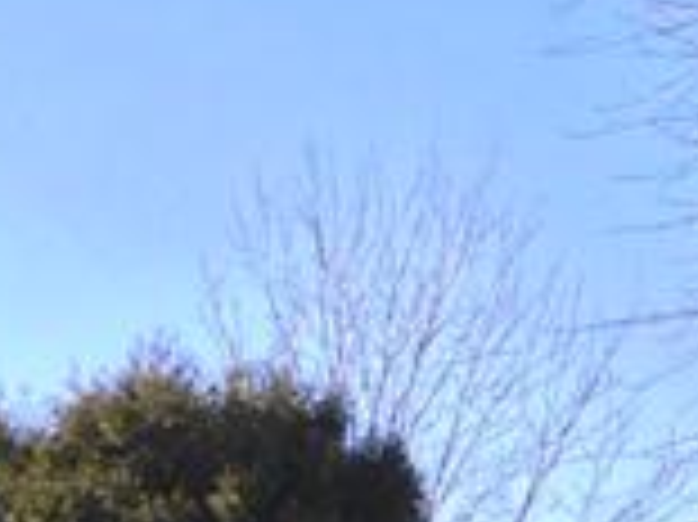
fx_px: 2418
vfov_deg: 11.2
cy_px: 1040
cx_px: -567
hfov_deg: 14.4
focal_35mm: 120
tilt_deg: -1.5
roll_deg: +0.0
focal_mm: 4.15
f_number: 2.2
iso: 25
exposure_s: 1/409
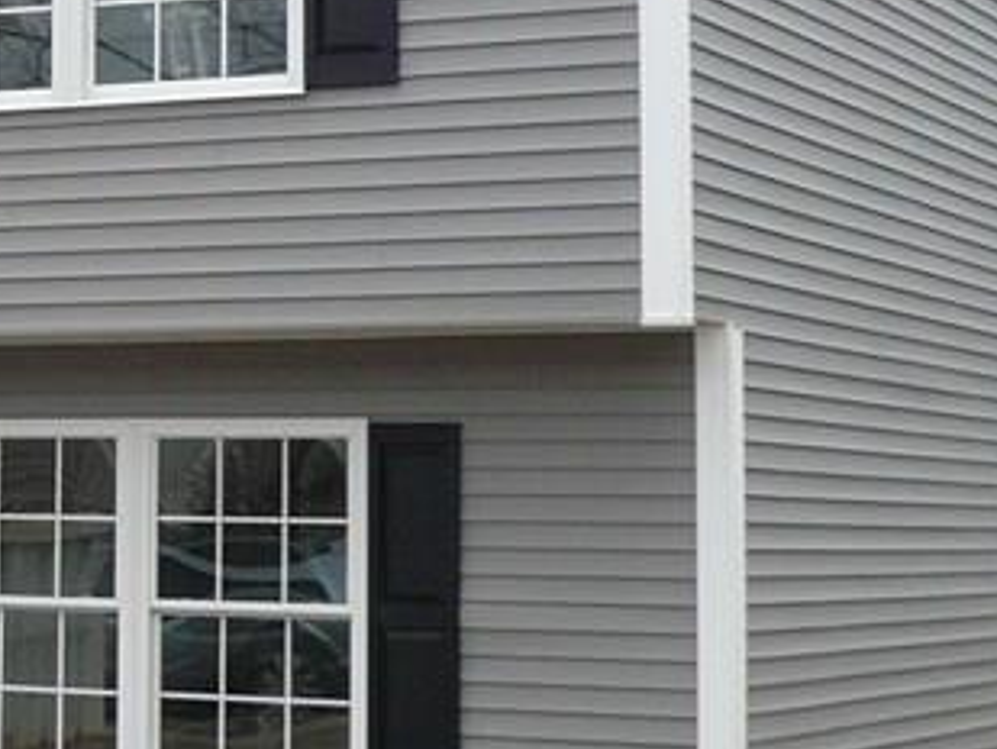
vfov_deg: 12.8
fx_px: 3342
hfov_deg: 15.9
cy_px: 262
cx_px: -361
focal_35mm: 116
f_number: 2.8
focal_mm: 4.6
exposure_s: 1/400
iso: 100
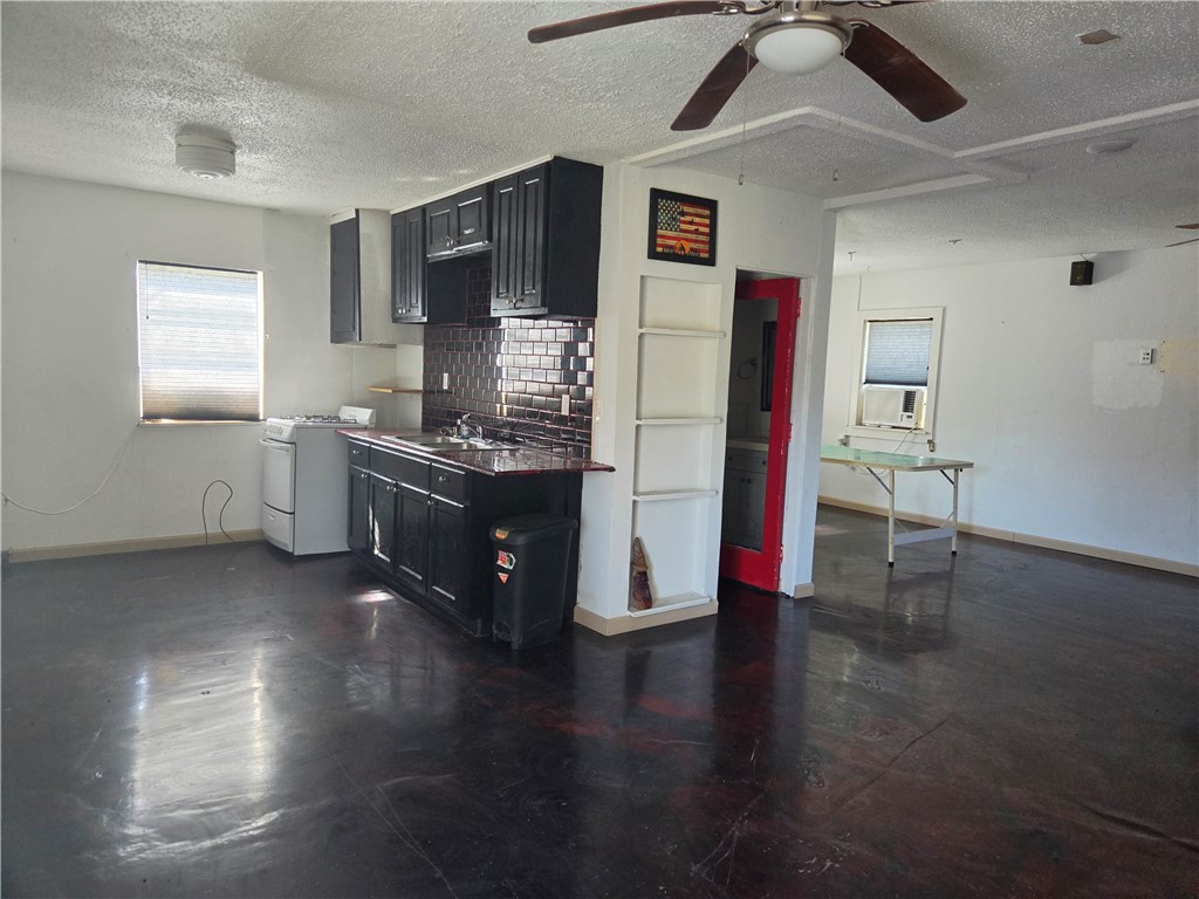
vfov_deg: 58.9
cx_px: 600
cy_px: 450
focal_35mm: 23
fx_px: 797
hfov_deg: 73.9
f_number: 1.8
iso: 320
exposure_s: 1/120
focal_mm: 5.4
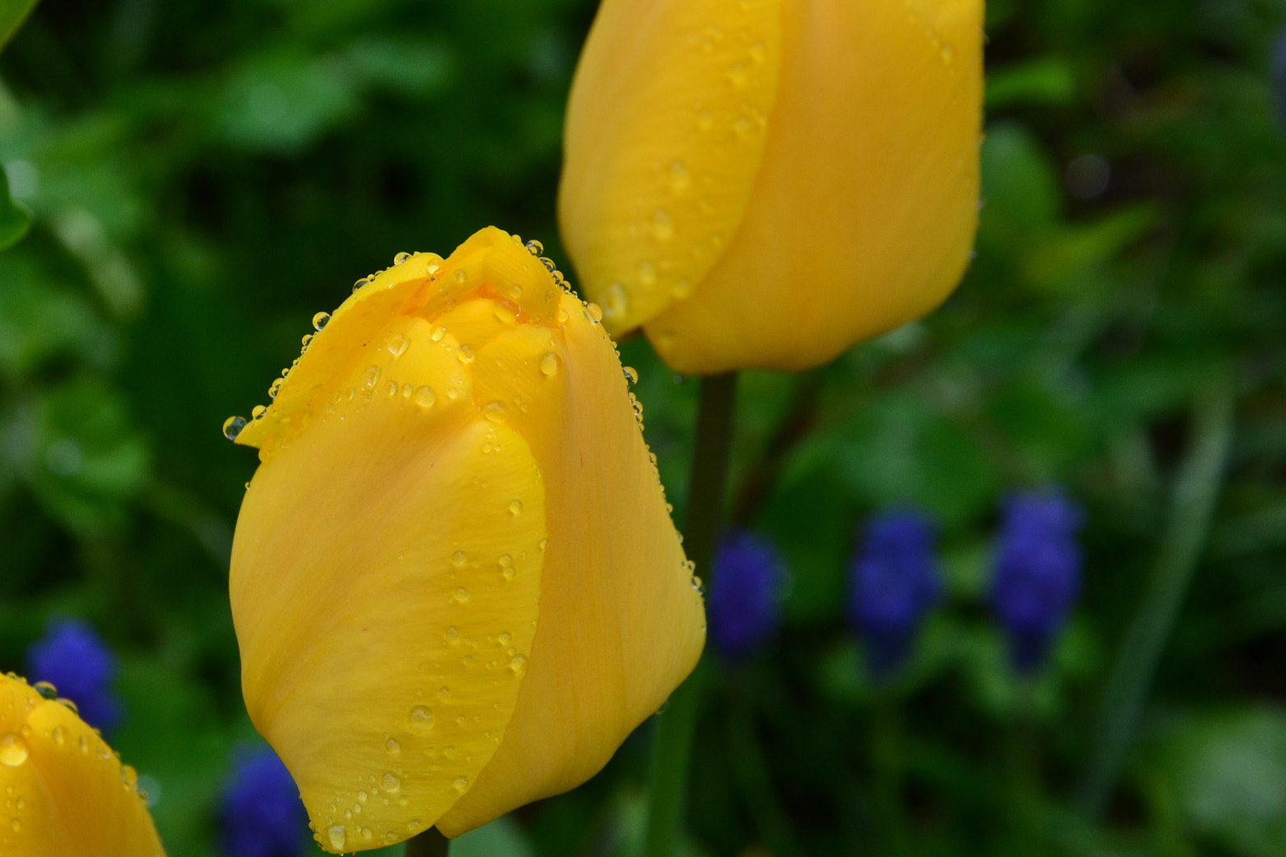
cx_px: 454
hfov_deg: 10.0
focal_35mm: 206
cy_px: 396
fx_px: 7345
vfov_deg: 6.7
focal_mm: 105
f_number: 10
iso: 400
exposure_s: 1/200
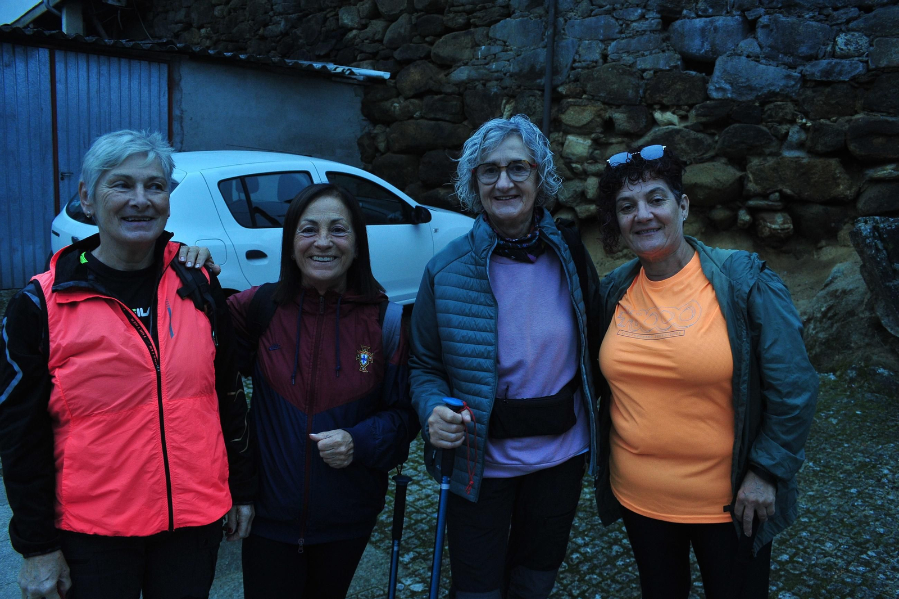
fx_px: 799
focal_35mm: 32
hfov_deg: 58.7
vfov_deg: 41.1
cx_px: 450
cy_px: 300
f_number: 5.6
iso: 2500
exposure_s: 1/100
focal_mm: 32
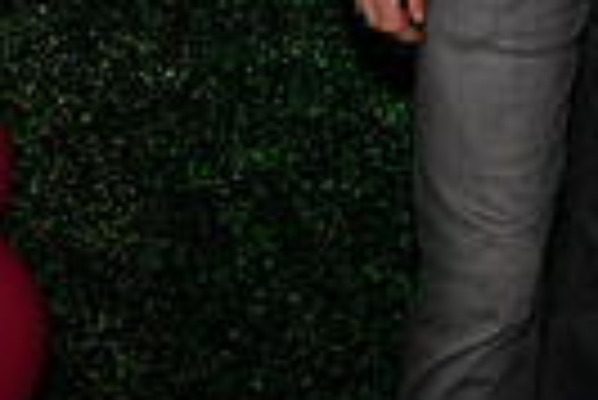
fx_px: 2095
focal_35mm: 126
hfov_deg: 15.8
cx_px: 652
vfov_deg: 10.0
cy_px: -429
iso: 500
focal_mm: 29
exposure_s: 1/60
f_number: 6.3
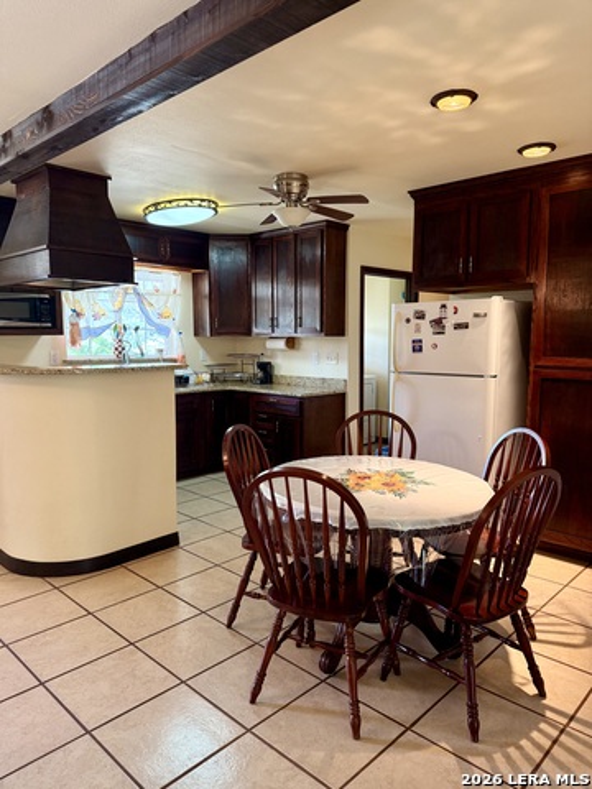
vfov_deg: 71.6
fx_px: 547
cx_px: 296
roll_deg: -0.3
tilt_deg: -6.6
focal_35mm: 24
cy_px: 394
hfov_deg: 56.8
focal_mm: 6.76
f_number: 1.78
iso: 200
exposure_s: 1/60
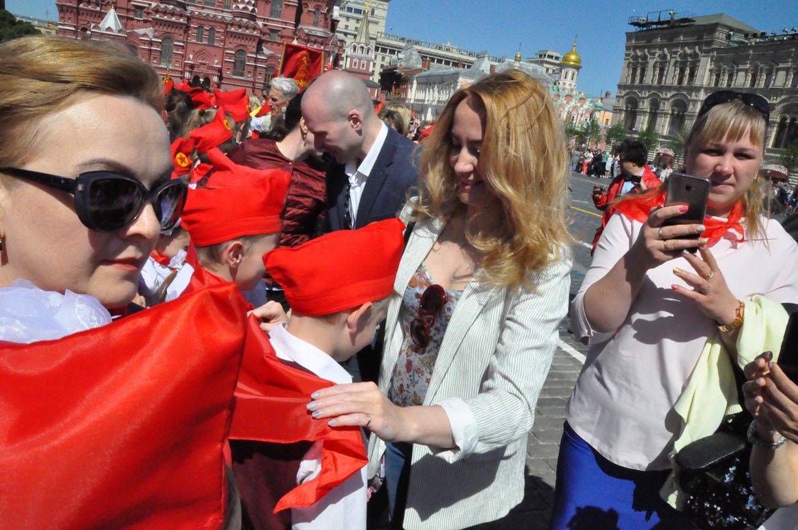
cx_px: 399
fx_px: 598
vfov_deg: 47.8
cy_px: 265
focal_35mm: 27
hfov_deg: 67.4
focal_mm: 18
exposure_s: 1/2500
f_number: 22
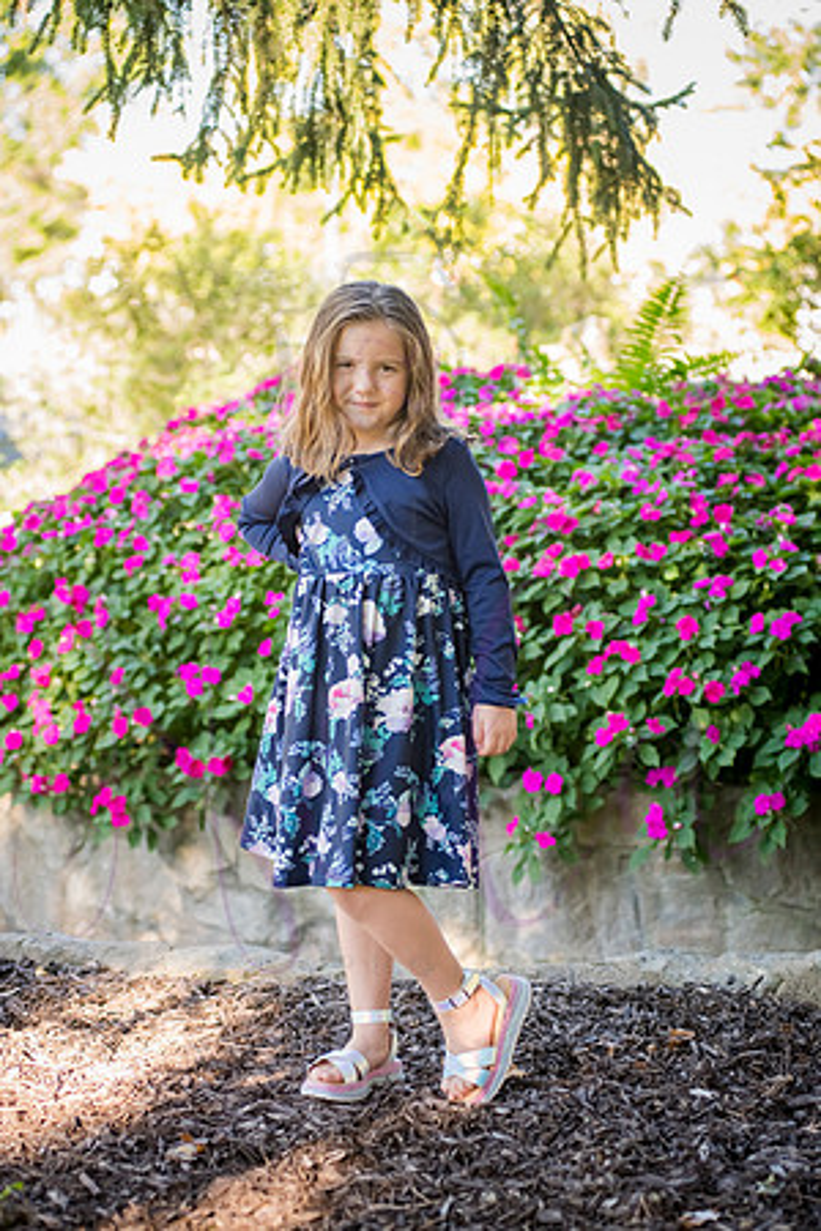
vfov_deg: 25.4
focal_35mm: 80
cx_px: 410
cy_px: 616
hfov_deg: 17.1
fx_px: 2736
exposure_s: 1/320
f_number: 4
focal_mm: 80
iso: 800
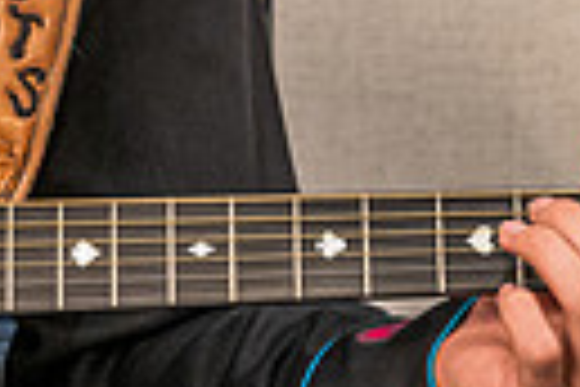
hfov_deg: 8.8
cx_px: -139
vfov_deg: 5.9
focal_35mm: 230
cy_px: -223
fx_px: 3705
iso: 4000
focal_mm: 51
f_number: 4
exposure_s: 1/160
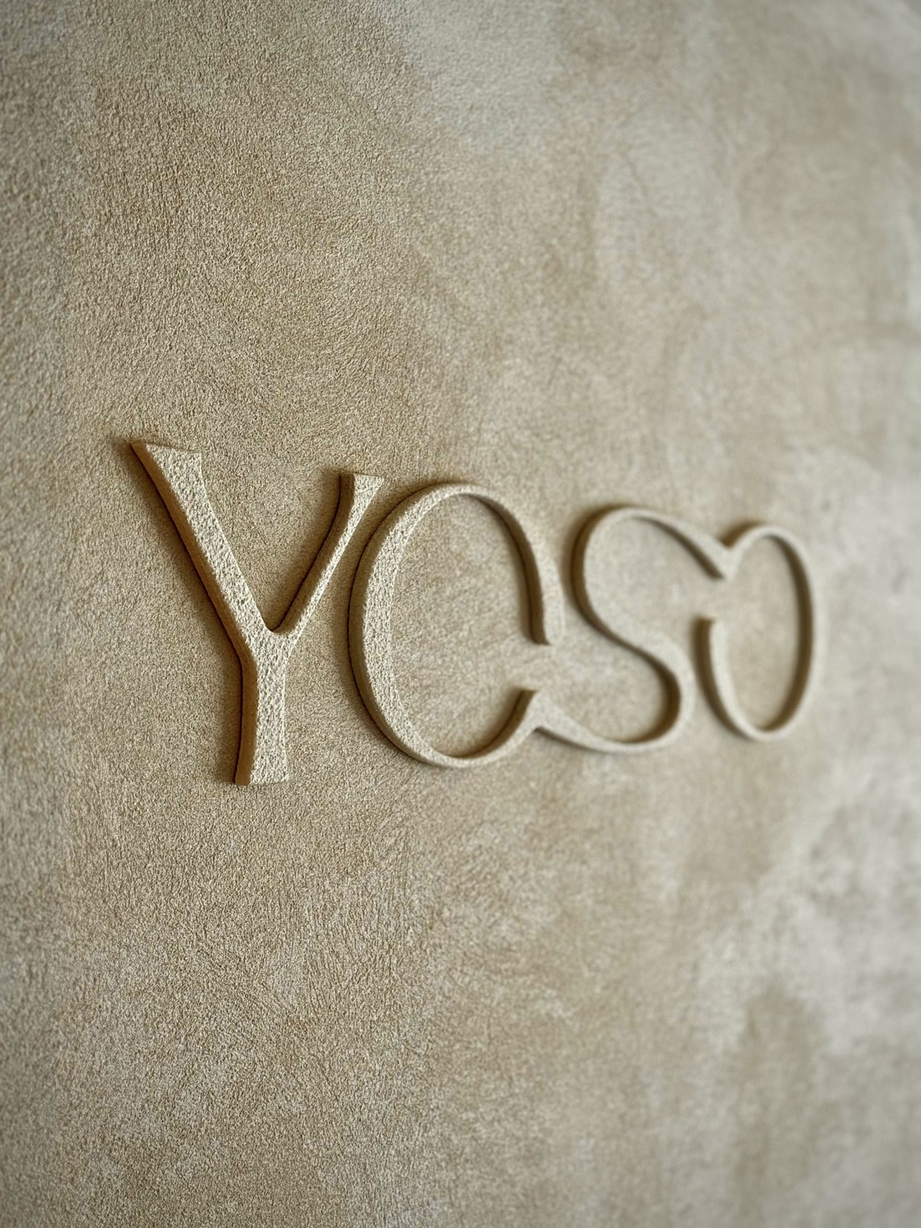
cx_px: 460
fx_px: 1703
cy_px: 614
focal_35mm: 48
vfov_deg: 39.7
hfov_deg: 30.3
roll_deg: -0.8
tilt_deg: +1.1
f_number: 1.78
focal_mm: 6.76
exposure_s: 1/481
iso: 64
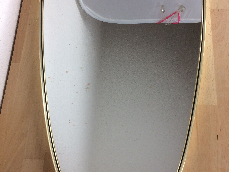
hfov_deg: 47.9
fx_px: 258
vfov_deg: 36.8
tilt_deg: -71.9
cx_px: 115
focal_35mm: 39
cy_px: 90
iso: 50
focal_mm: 4.15
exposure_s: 1/100
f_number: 2.2
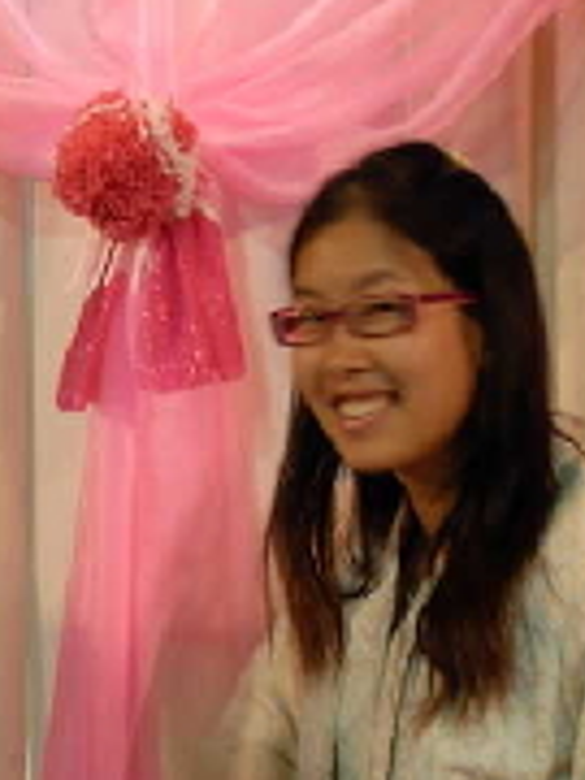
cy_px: 637
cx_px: -95
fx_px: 3493
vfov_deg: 12.7
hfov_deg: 9.5
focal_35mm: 155
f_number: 3.3
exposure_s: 1/11.3
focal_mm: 9.5
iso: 79
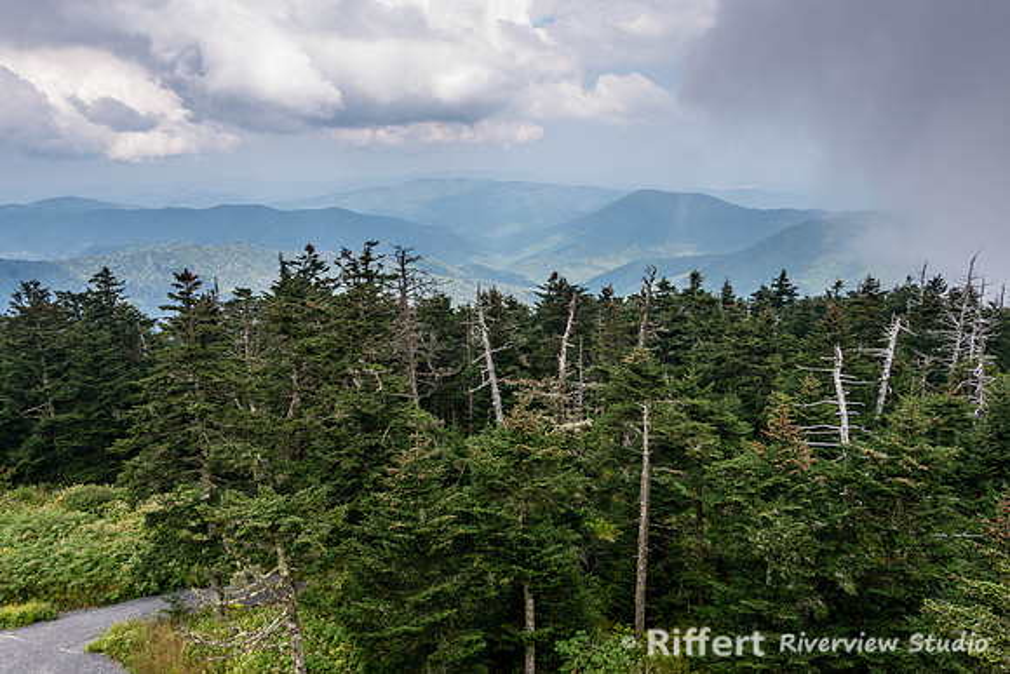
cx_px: 505
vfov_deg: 46.4
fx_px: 786
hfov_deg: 65.5
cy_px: 337
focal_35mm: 28
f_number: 8
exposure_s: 1/125
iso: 100
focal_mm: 28
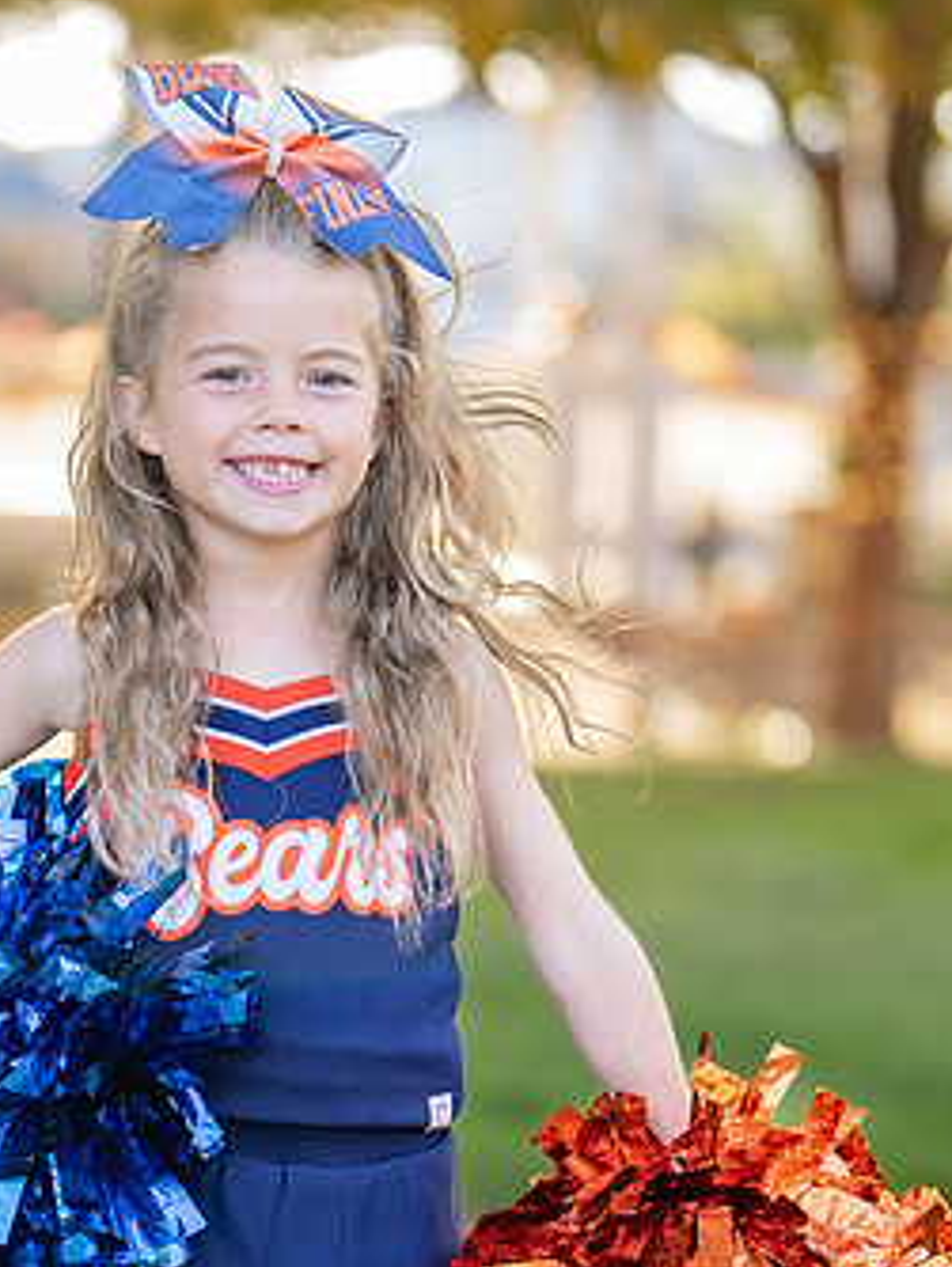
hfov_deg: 8.8
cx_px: 244
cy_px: 1067
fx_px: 6153
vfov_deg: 11.7
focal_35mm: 168
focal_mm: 50
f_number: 1.2
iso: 100
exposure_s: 1/640
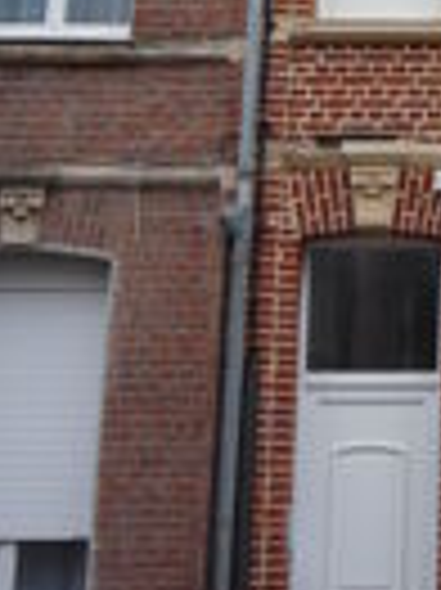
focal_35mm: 98
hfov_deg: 14.1
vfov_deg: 19.5
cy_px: -2
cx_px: 675
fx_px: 1667
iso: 100
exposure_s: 1/60
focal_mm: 5.2
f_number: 3.3
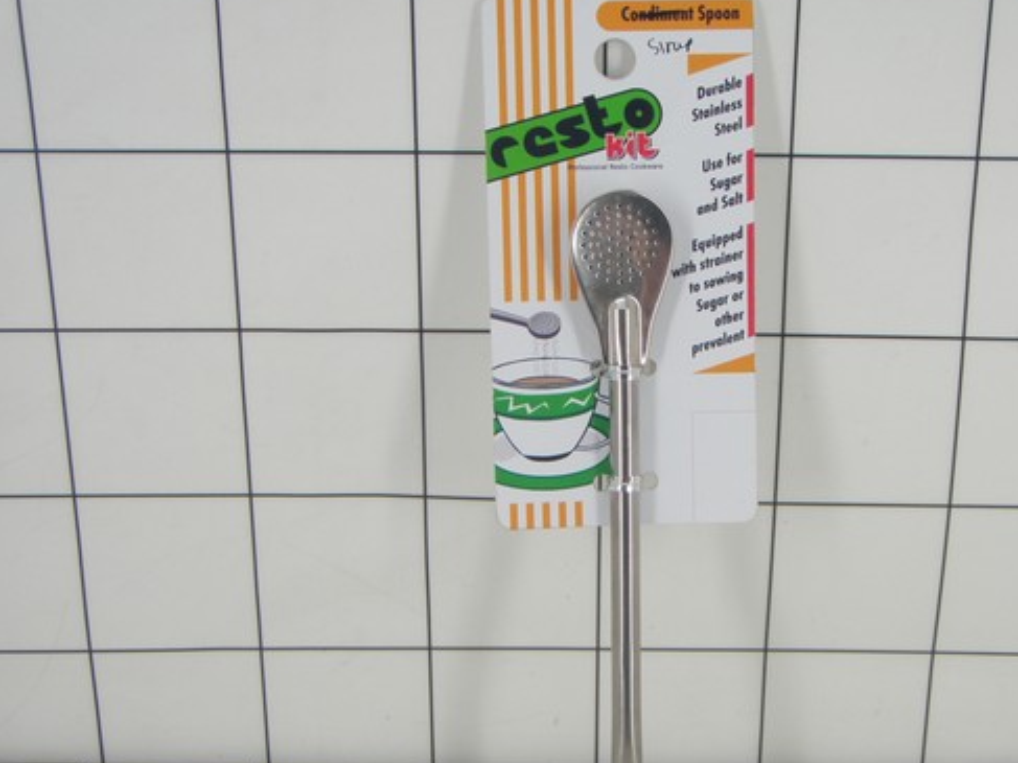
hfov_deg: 28.9
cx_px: 627
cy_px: 437
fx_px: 1970
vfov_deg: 21.9
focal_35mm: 67
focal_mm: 9.13
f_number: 4
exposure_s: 1/40
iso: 80
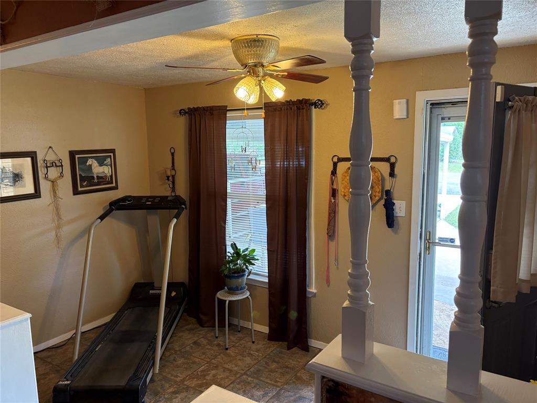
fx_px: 403
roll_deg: +0.5
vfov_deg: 53.1
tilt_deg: -8.2
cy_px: 202
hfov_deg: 67.3
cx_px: 268
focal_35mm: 26
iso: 160
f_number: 1.6
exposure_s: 1/60
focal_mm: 5.96
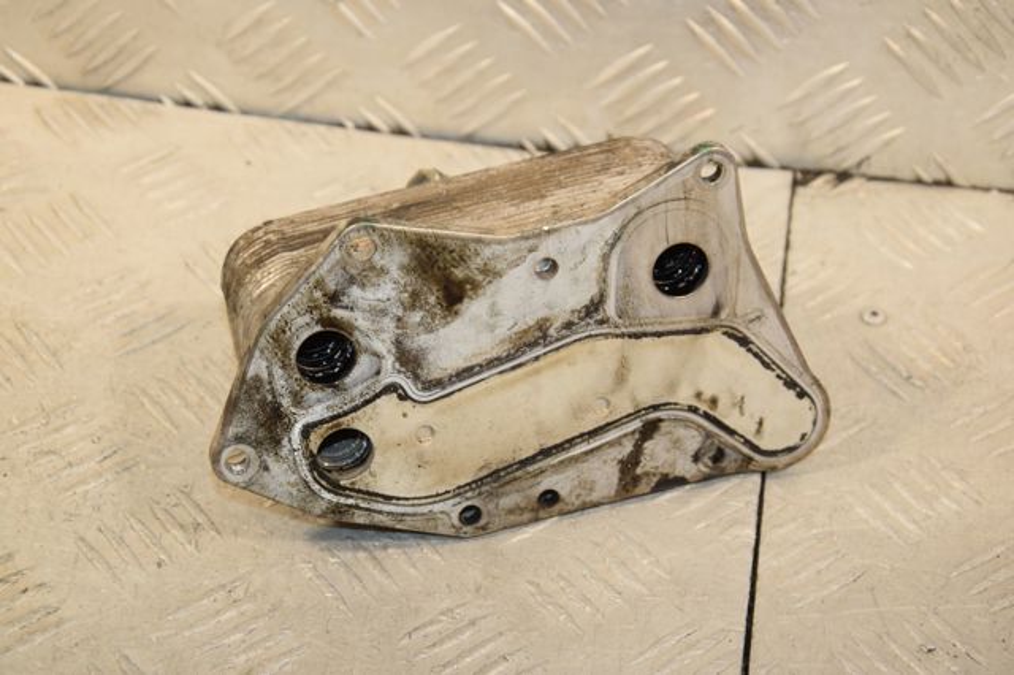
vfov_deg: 14.7
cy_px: 338
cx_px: 507
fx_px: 2618
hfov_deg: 21.9
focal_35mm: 93
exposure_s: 1/200
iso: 800
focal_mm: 62
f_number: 7.1
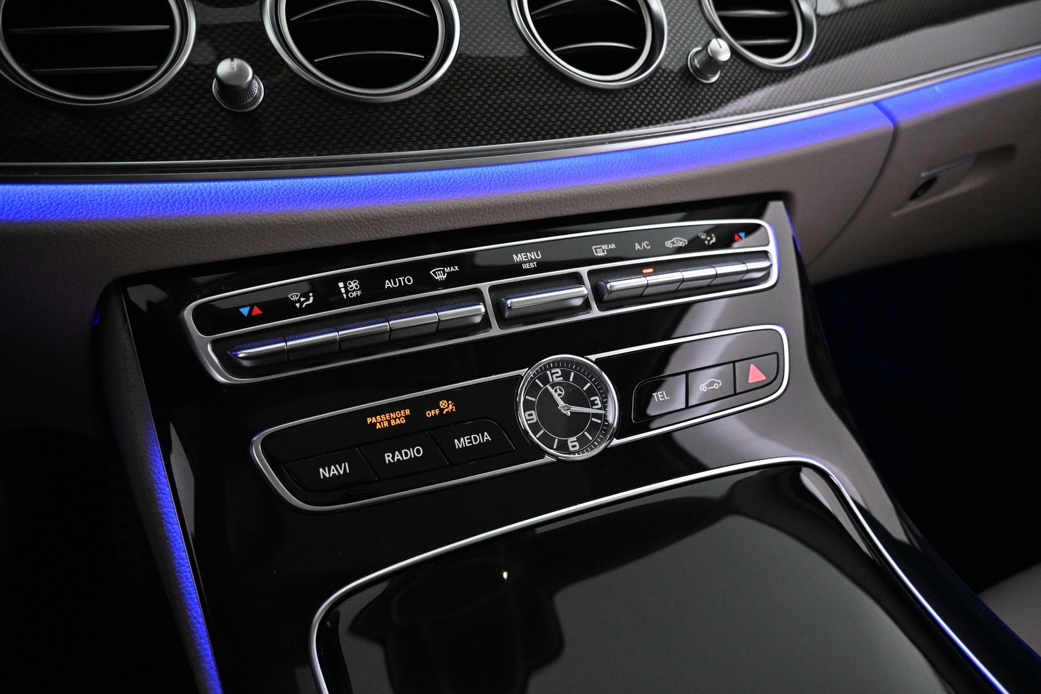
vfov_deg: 53.1
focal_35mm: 24
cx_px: 520
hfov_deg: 73.7
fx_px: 694
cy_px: 347
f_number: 3.5
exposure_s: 1/125
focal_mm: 16
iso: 4000
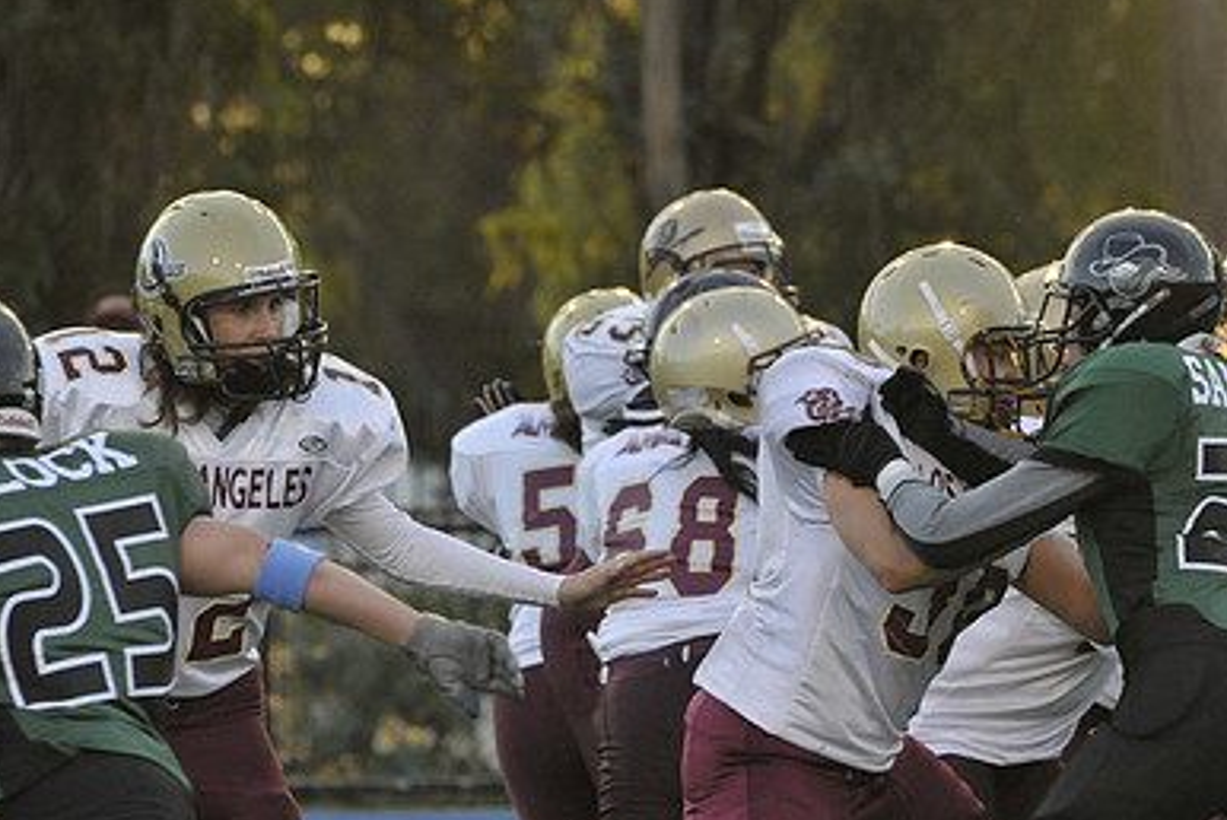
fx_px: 20465
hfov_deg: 3.4
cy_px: 594
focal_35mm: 600
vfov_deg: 2.3
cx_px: 798
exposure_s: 1/1000
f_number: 10
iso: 6400
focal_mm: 400
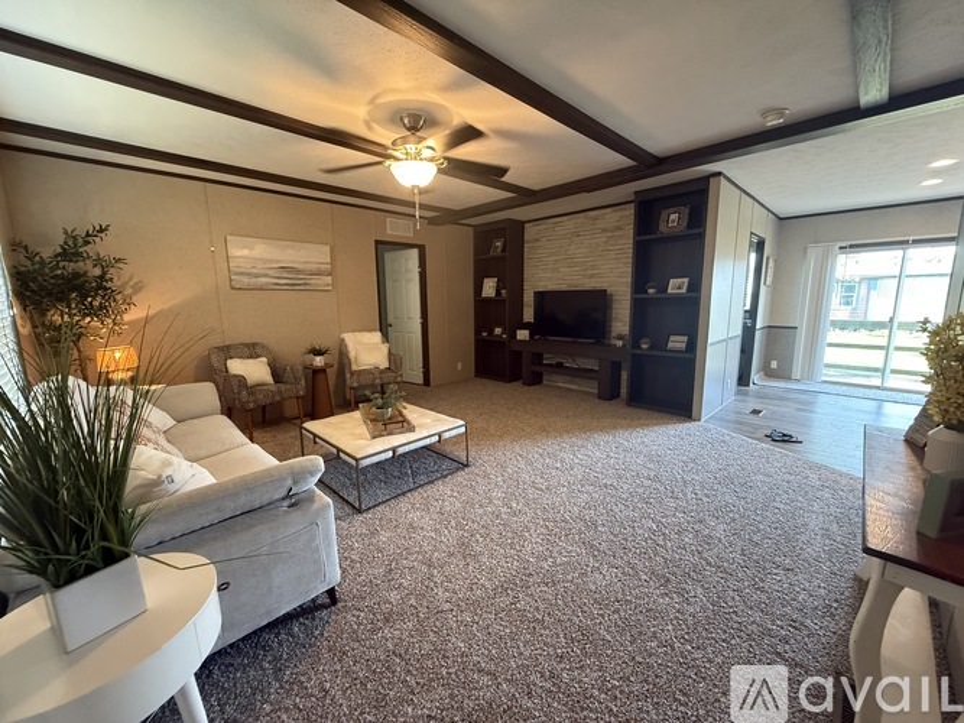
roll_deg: +0.9
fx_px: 390
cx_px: 482
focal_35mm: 14
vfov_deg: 85.7
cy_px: 362
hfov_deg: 102.1
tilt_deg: -10.0
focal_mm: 2.22
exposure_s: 1/60
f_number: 2.2
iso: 640
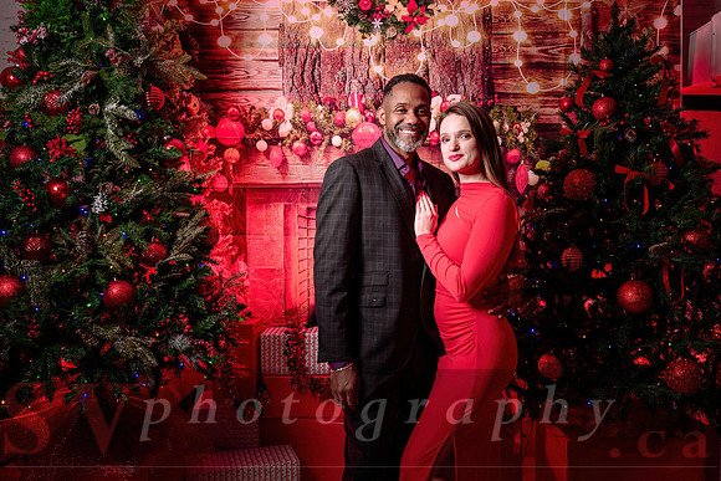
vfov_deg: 43.5
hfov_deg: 61.7
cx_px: 386
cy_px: 225
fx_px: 603
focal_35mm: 30
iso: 500
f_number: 4
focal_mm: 28
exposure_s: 1/160
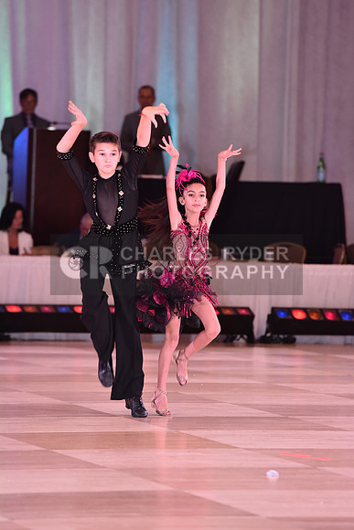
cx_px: 177
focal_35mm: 200
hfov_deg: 6.9
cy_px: 265
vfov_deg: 10.3
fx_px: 2948
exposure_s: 1/250
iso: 2000
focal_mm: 200
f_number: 4.5
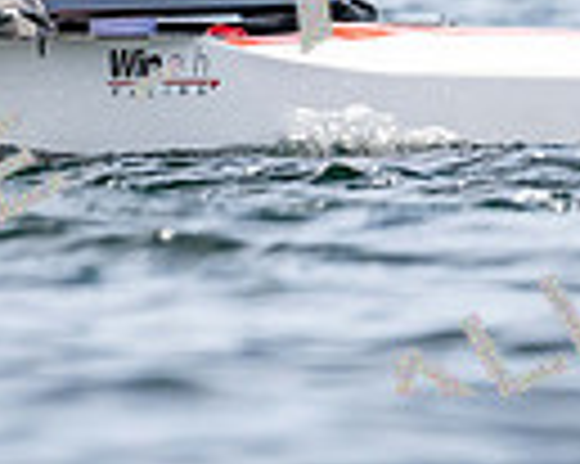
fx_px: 28971
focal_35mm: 1689
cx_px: -108
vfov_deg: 0.9
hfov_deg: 1.1
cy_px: -376
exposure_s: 1/2500
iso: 280
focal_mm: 400
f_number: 4.5
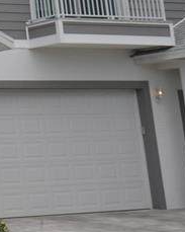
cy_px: -45
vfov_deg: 17.1
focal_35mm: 107
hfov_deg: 12.1
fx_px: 733
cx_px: -230
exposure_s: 1/160
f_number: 6.3
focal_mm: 17
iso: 100
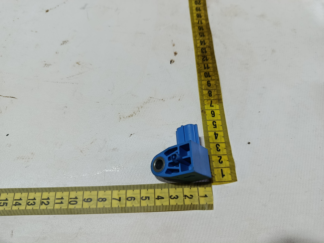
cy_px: 122
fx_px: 225
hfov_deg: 71.6
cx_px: 162
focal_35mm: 24
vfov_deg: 56.8
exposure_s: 1/120
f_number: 1.7
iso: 153
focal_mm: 5.24
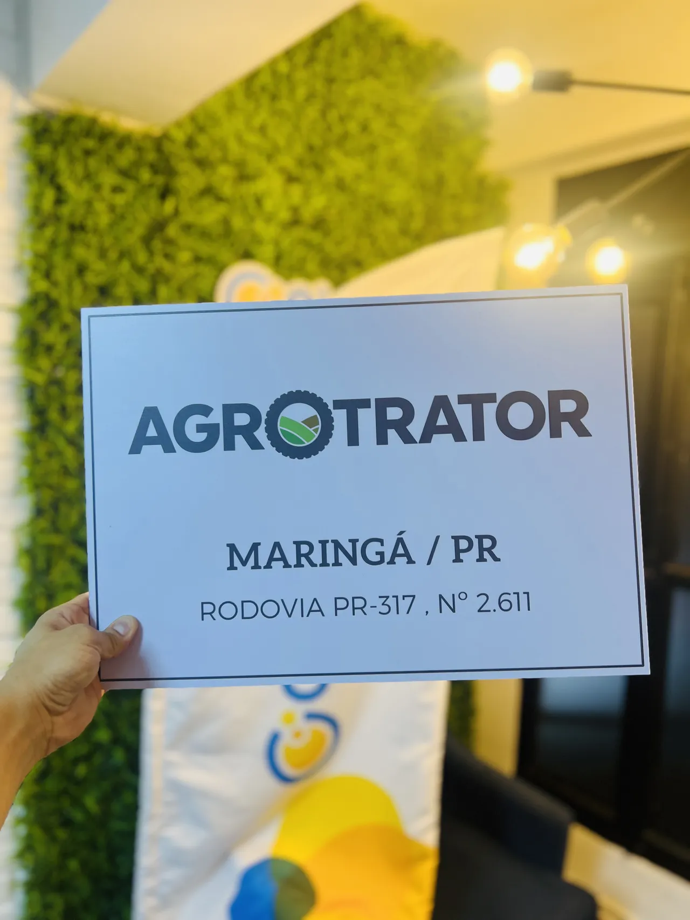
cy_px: 460
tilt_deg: -3.8
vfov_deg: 67.3
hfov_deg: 53.1
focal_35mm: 26
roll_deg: -1.7
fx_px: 691
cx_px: 345
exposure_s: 1/60
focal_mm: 5.7
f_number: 1.5
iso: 80
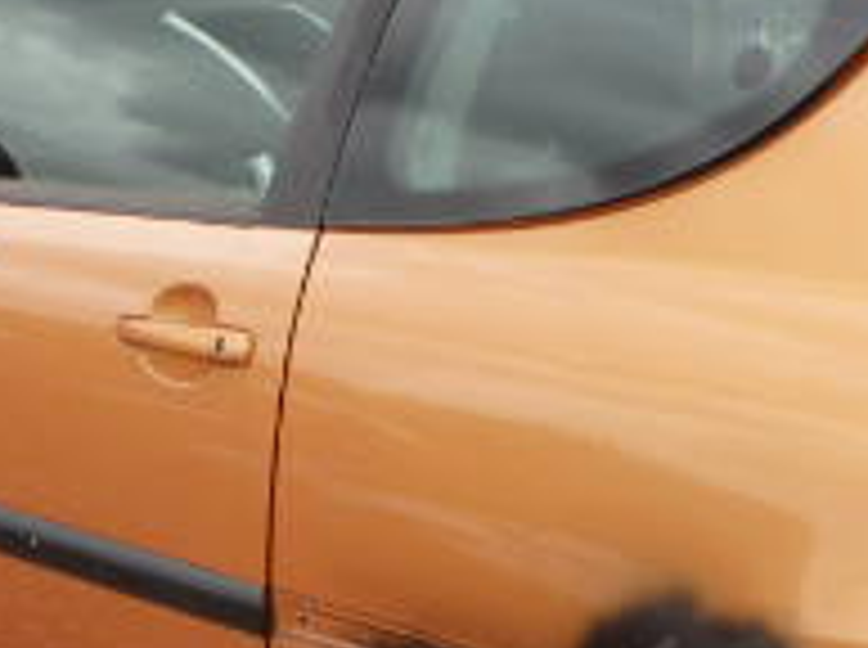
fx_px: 2828
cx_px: 837
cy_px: 666
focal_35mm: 113
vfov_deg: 12.9
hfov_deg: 17.1
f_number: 4.4
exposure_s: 1/160
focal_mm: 6.1
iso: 125
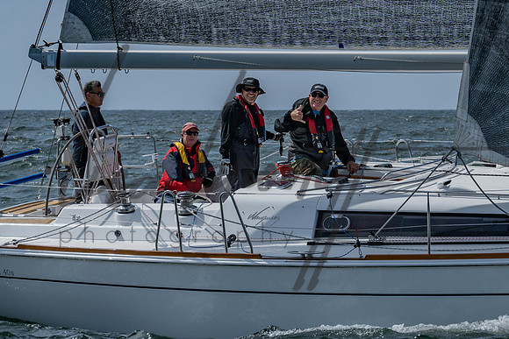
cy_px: 21
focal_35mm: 209
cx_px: 341
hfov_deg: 9.8
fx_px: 2956
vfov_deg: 6.6
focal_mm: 100
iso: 200
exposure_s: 1/3200
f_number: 6.3
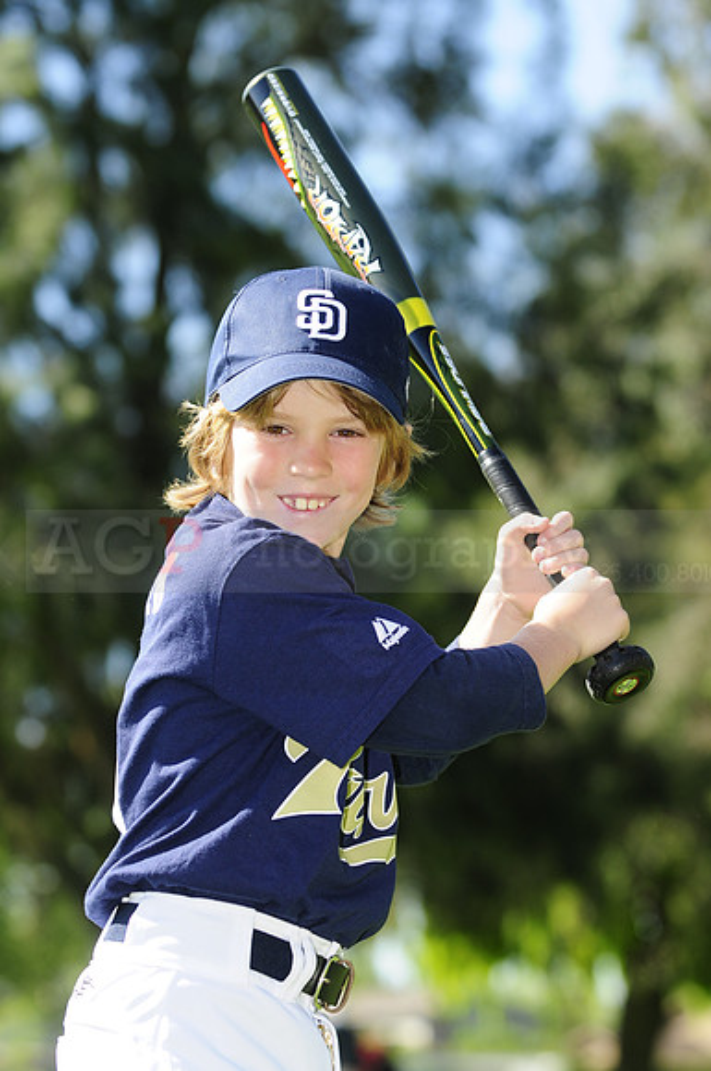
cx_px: 356
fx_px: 4011
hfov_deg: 10.1
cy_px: 536
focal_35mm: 135
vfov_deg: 15.2
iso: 200
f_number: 4.5
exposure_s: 1/640
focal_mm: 90
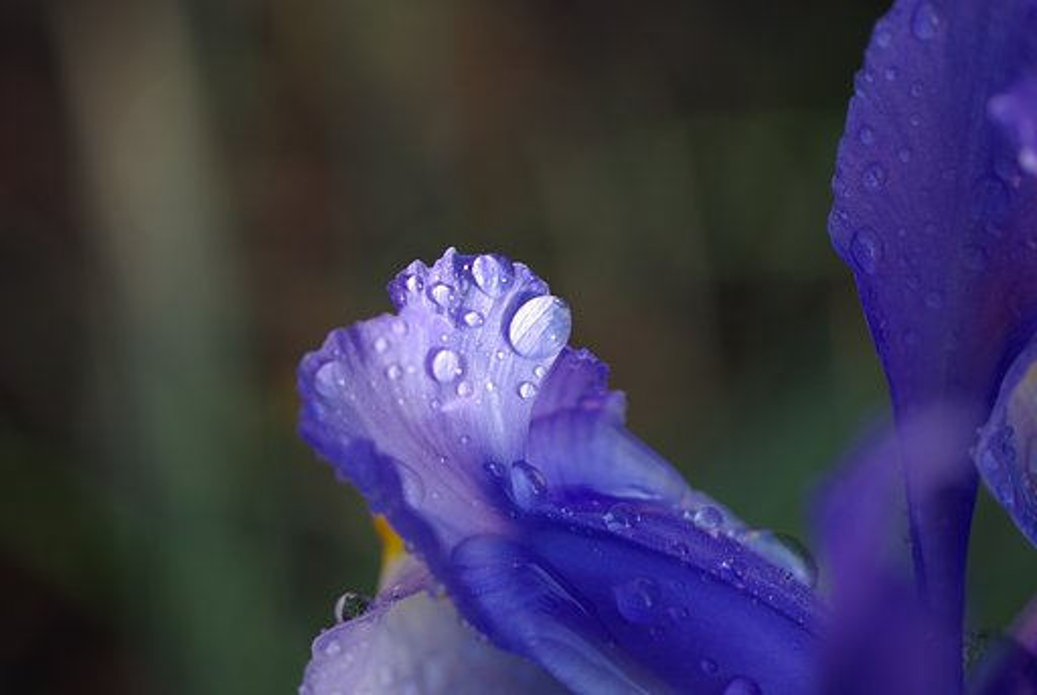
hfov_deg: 27.0
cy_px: 348
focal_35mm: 75
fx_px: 2163
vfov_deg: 18.2
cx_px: 518
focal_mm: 50
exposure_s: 1/180
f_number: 2.8
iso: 100
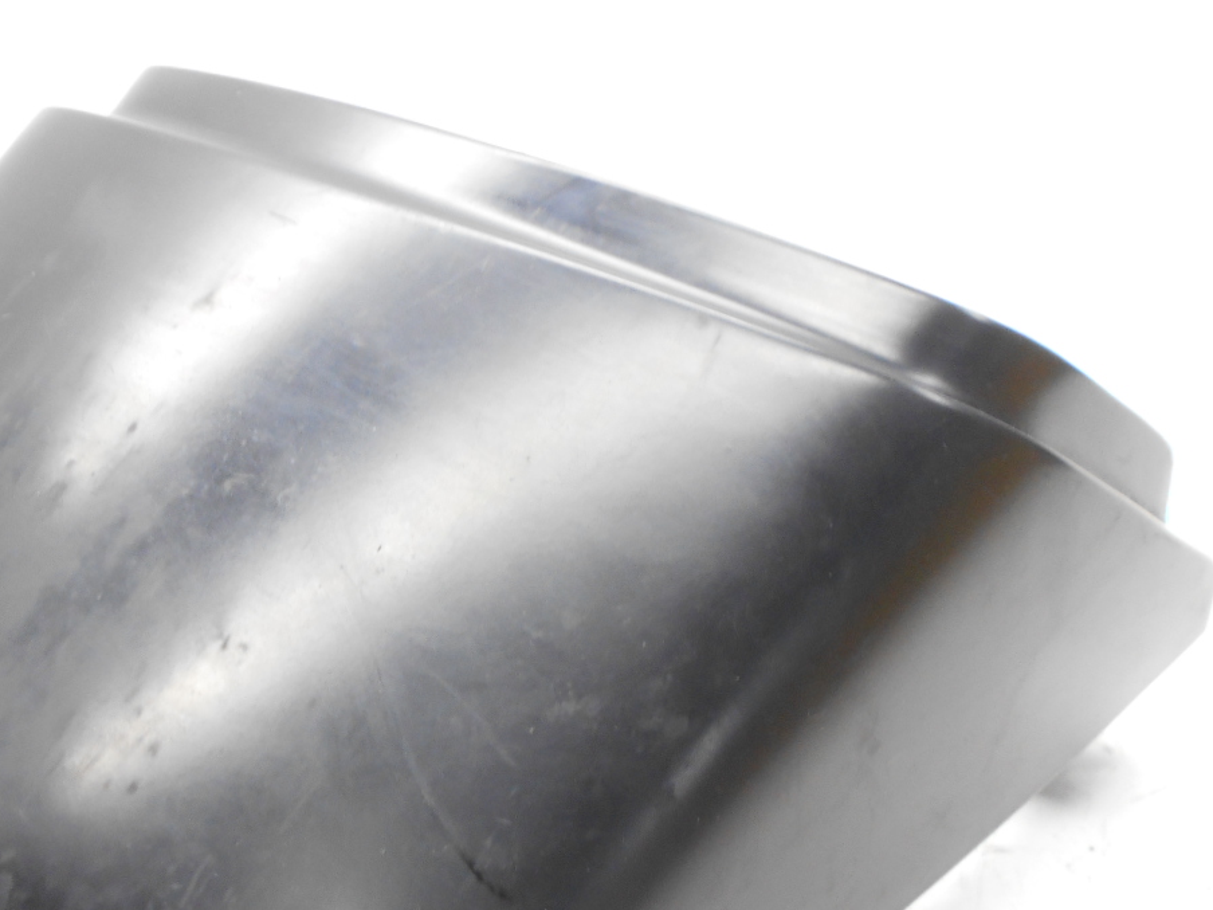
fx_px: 1612
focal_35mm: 46
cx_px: 334
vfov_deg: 30.8
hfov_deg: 40.3
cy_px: 718
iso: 220
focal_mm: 4.6
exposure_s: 1/30
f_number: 3.2
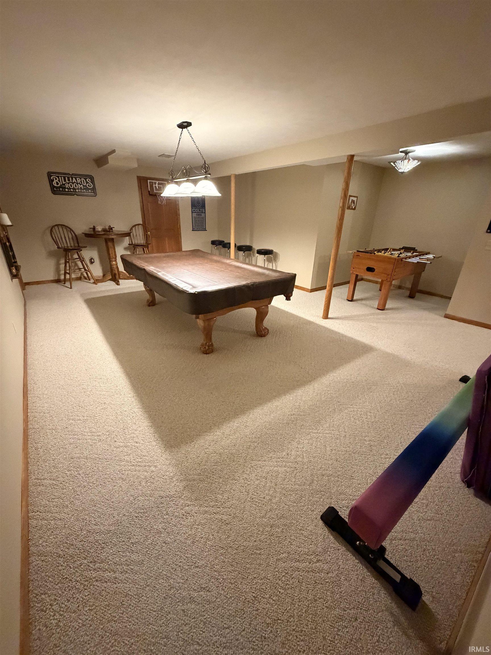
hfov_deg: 85.7
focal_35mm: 14
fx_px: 265
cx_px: 246
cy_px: 328
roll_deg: -1.6
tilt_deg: -23.2
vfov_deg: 102.1
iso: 1250
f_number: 2.2
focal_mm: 2.22
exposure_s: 1/60
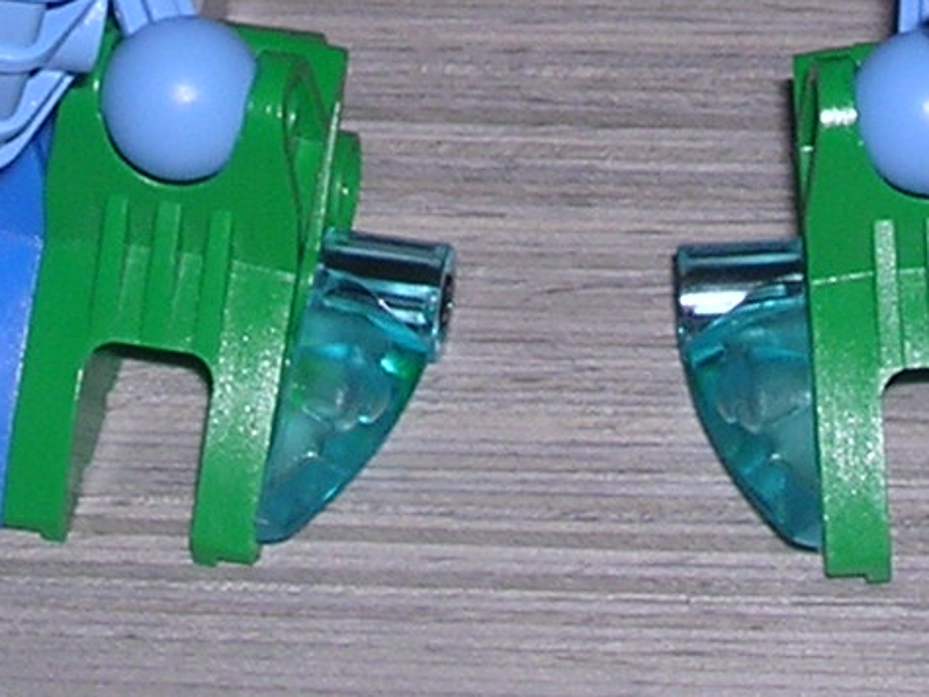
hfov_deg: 12.0
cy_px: -581
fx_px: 4400
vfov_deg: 8.7
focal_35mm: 164
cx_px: 397
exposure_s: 1/60.1
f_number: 5.6
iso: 100
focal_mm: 5.8
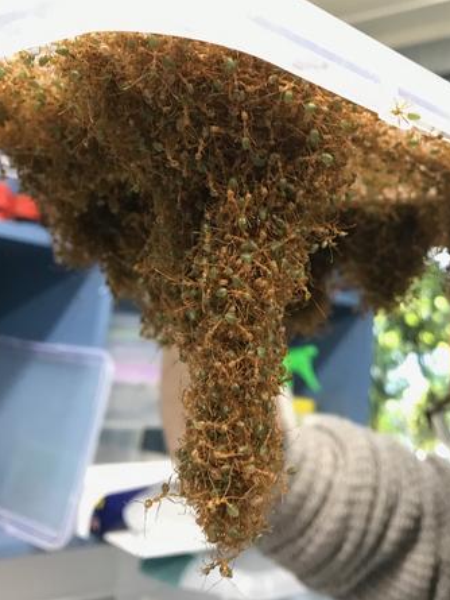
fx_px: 762
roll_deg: -5.2
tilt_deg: +12.9
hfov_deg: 32.6
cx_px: 301
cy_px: 189
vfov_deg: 42.2
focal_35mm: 44
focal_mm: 3.99
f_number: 1.8
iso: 40
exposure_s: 1/17
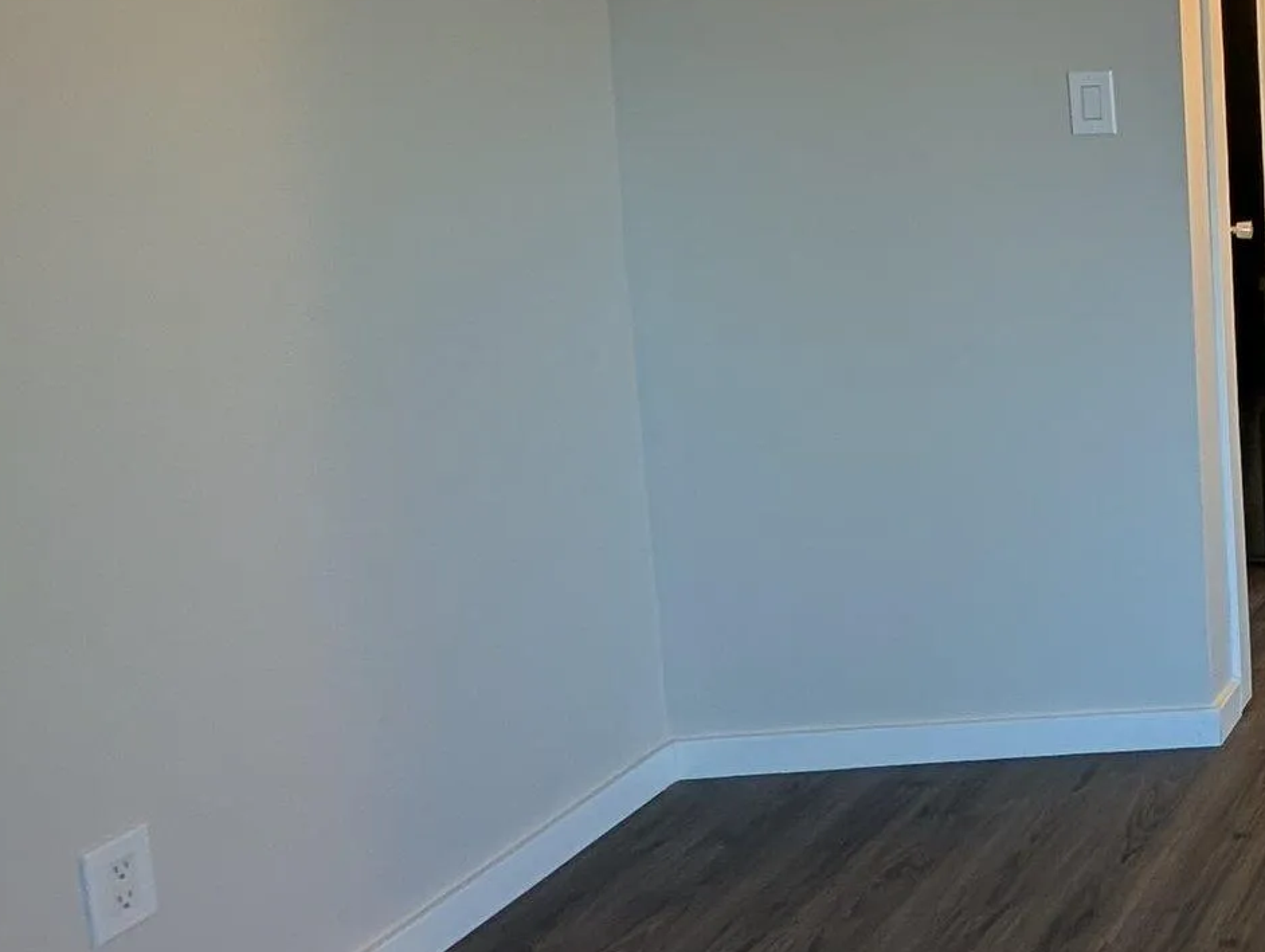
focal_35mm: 39
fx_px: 1427
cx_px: 1975
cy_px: 173
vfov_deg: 35.5
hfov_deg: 27.7
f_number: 1.7
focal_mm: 2.02
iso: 53
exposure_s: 1/60
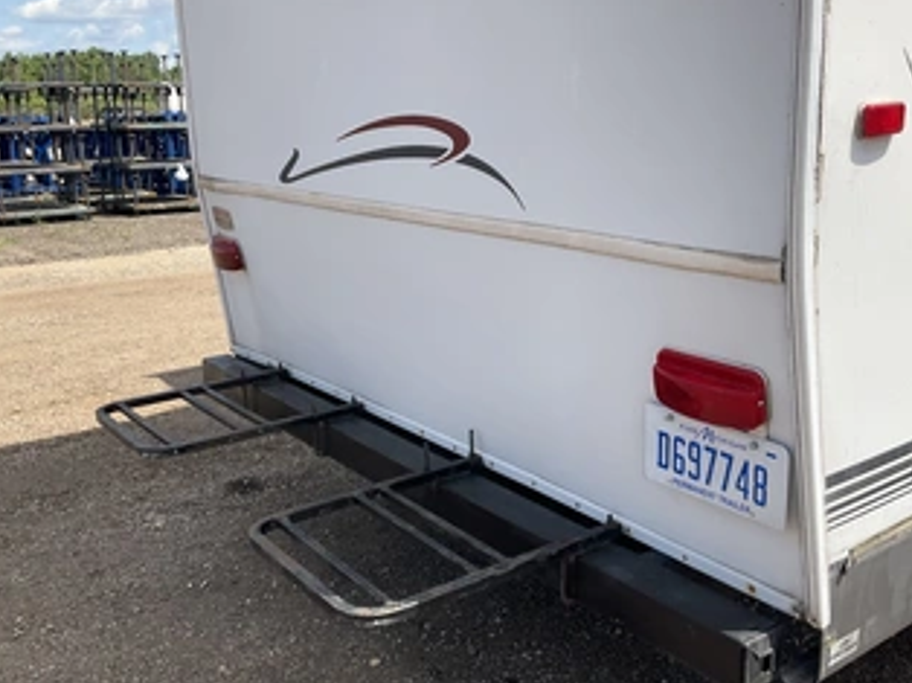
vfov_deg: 38.6
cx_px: 494
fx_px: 974
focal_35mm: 37
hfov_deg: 50.1
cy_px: 337
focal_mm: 3
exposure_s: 1/1377
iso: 25
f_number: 1.8
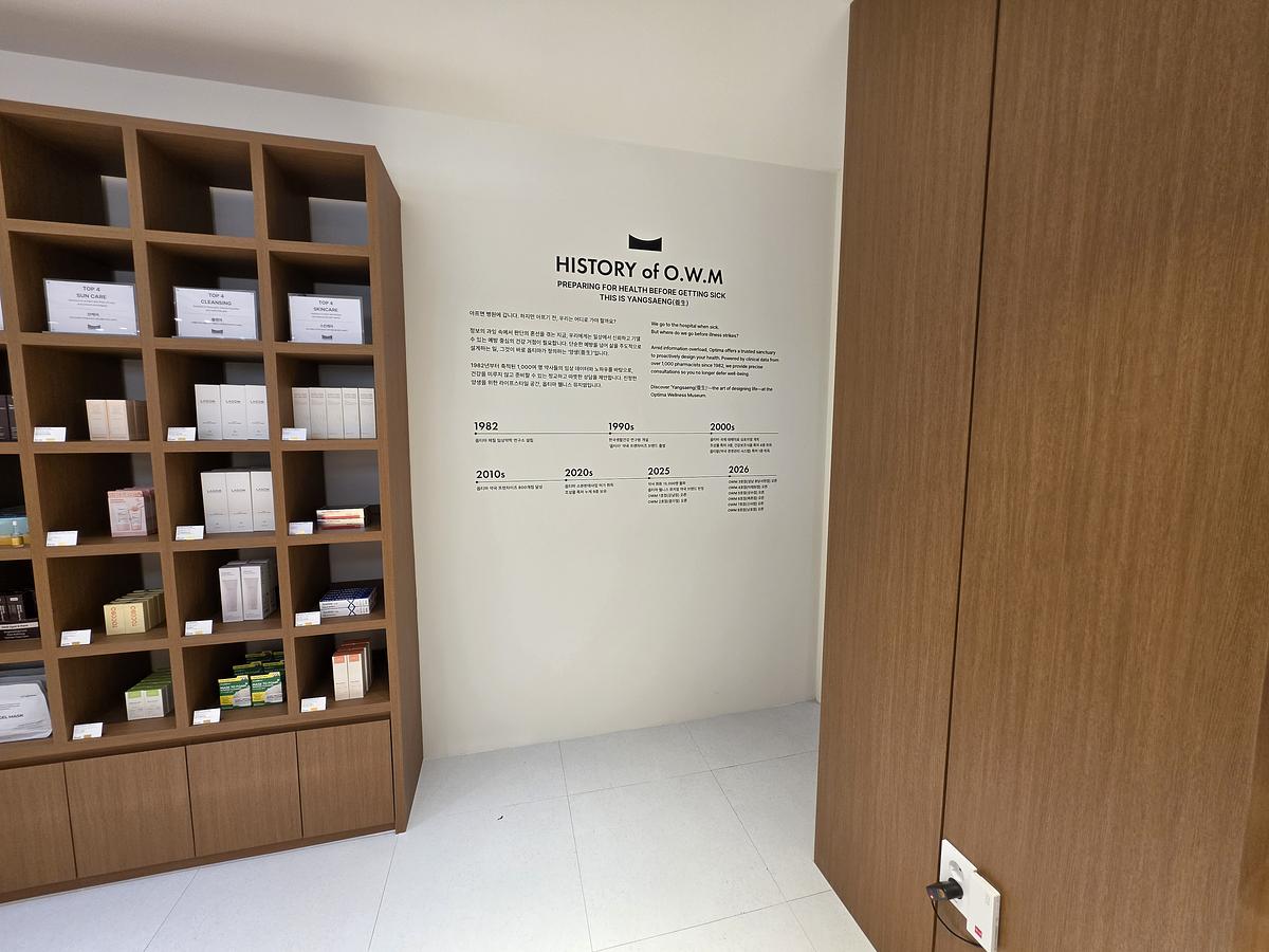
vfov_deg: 89.9
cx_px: 634
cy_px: 476
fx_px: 477
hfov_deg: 106.2
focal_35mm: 13
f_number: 1.9
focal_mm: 2.2
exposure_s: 1/120
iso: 80
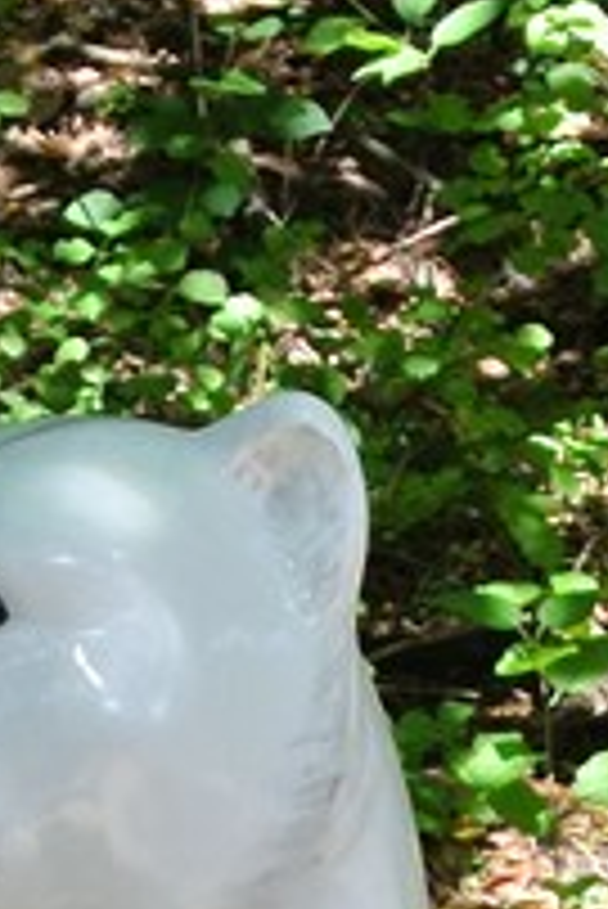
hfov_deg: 3.7
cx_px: 430
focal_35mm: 375
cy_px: 2218
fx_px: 9483
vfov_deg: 5.3
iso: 200
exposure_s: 1/125
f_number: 5.6
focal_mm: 27.5
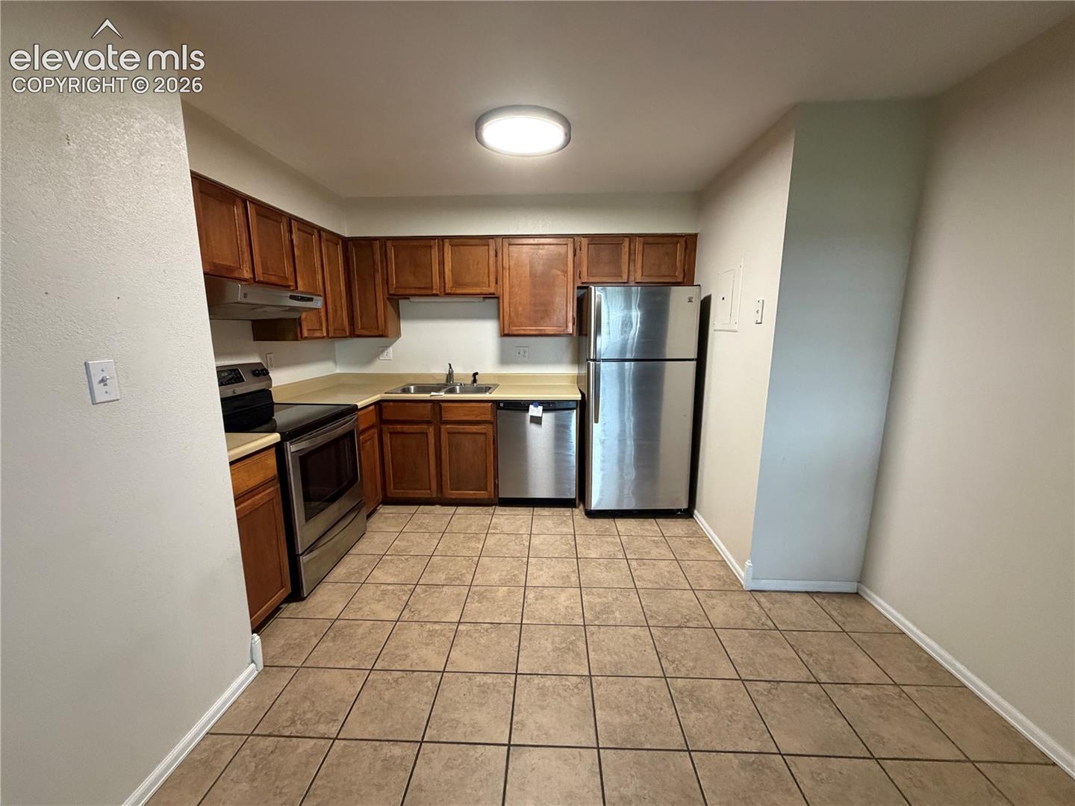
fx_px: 435
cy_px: 403
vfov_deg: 85.7
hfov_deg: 102.1
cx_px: 538
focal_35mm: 14
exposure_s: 1/60
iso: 400
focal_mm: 2.22
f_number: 2.2
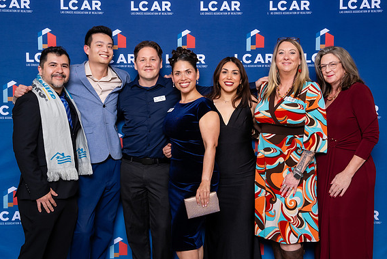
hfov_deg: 37.5
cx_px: 192
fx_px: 570
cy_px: 122
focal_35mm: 53
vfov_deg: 25.5
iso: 500
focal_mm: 43
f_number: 5.6
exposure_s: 1/200
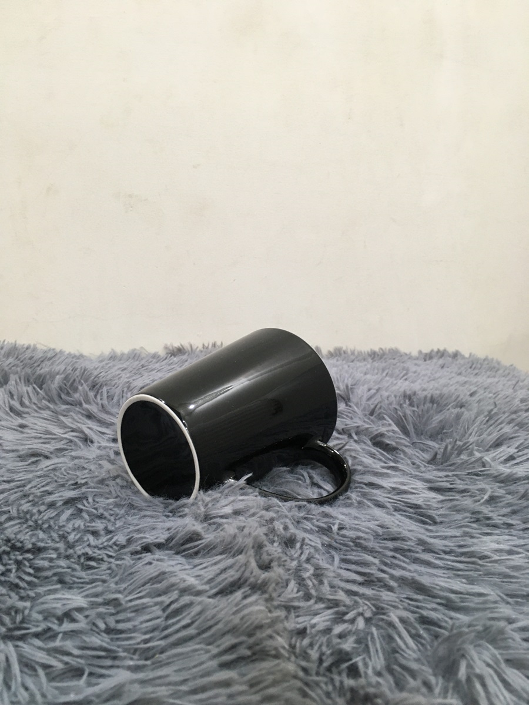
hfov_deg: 48.2
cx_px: 264
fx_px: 591
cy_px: 352
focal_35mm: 29
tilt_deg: -9.3
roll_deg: -1.0
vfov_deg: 61.7
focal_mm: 4.15
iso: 125
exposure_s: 1/33
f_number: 2.2
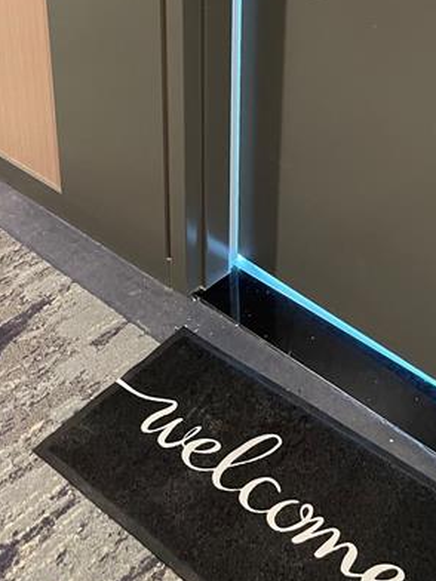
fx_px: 823
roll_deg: +0.4
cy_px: 52
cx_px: 211
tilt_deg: -25.3
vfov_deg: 36.4
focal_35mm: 49
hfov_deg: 29.7
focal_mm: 5.1
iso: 640
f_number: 1.6
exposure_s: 1/40
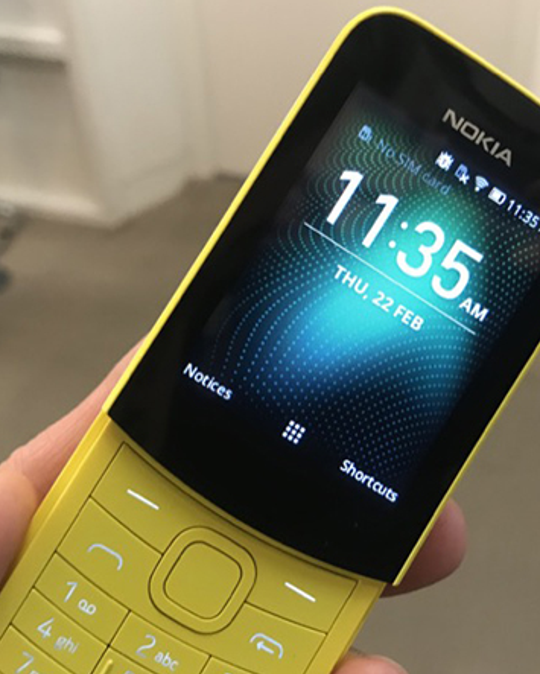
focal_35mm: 37
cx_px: 307
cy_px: 336
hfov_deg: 40.1
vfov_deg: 49.1
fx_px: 738
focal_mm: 3.99
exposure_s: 1/17
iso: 80
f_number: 1.8
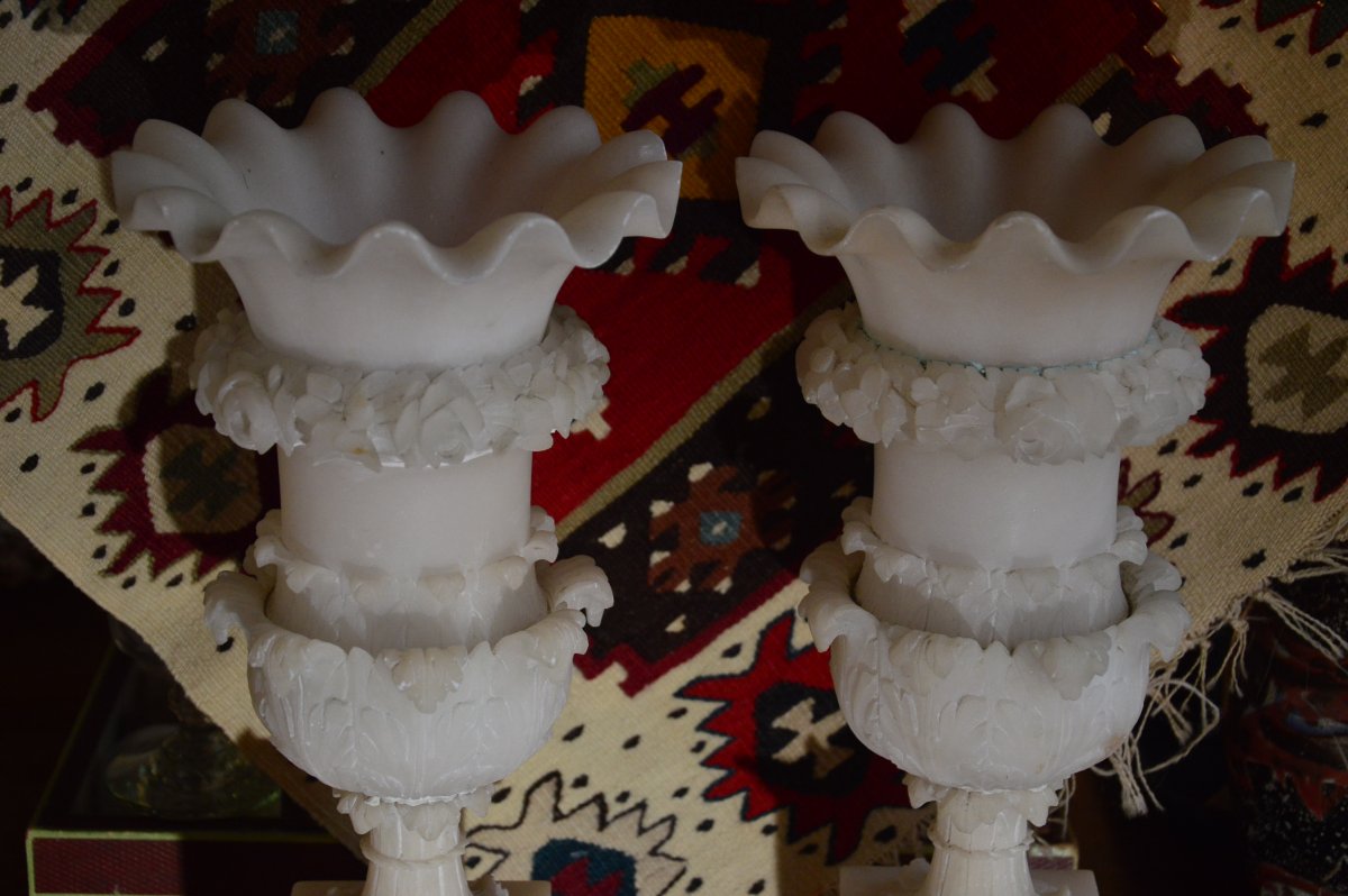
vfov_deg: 20.1
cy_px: 448
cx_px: 674
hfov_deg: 29.9
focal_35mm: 68
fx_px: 2525
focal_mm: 45
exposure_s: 1/100
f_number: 4.8
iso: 800
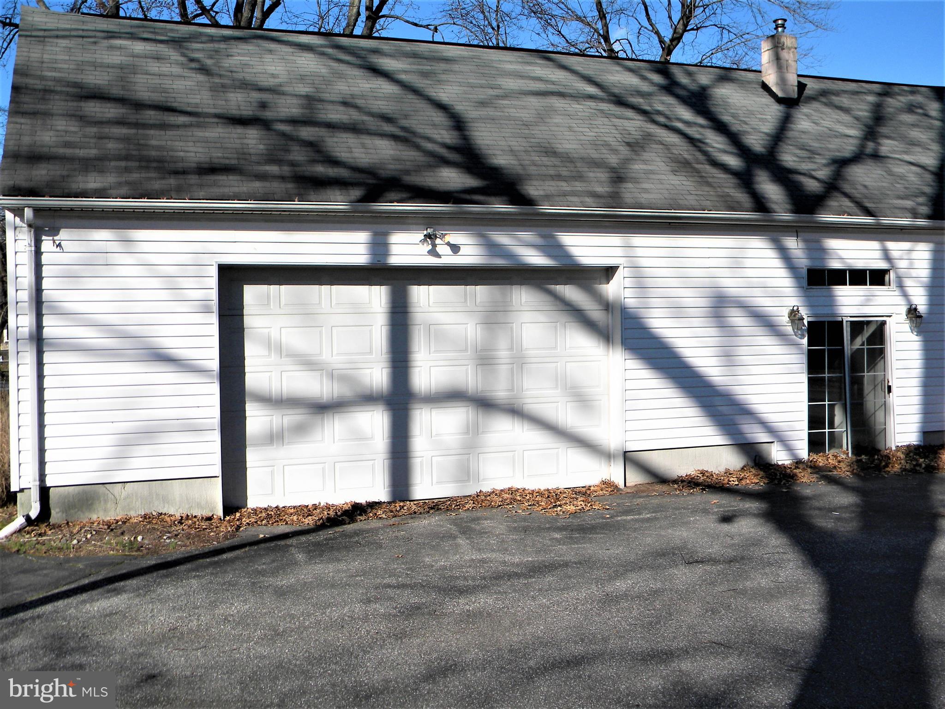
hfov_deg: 51.4
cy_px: 354
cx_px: 472
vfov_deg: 39.7
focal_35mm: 36
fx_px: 983
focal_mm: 6.4
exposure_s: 1/325
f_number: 7.4
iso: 80
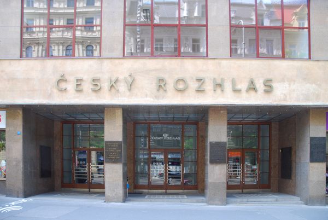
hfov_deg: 67.3
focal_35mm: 27
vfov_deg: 48.1
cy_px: 110
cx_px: 164
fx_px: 246
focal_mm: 18
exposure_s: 1/80
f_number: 5
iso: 200
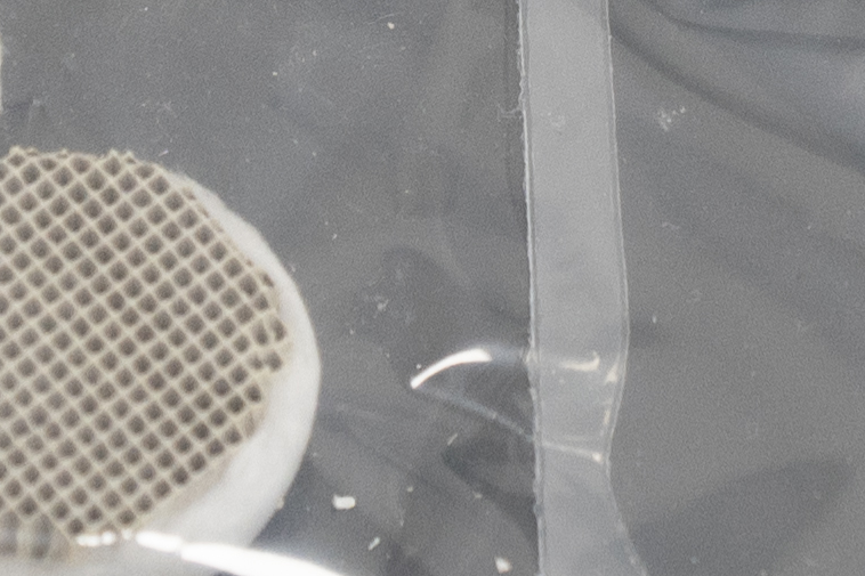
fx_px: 11026
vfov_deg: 3.0
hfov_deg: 4.5
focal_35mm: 459
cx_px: 482
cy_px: -576
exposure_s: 1/125
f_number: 4.5
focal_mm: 58
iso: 1000
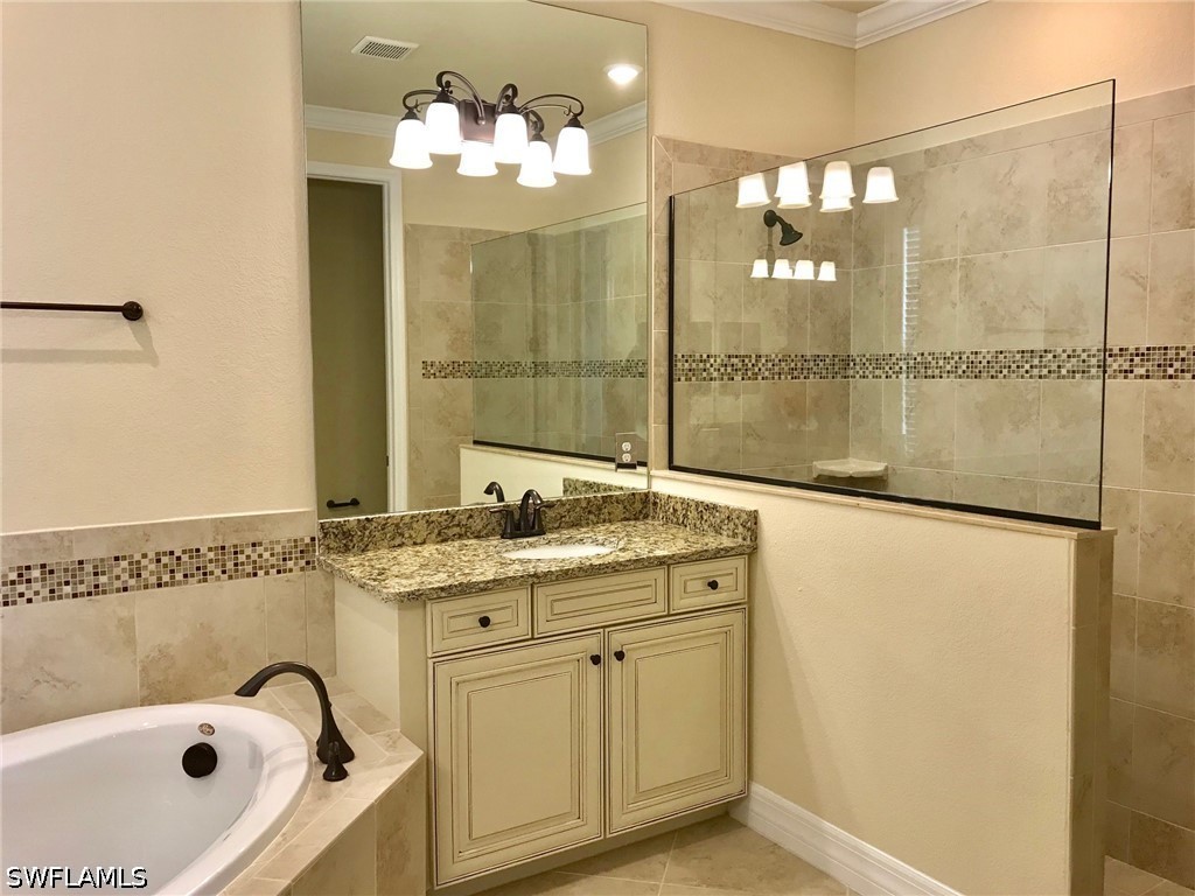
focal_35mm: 28
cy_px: 448
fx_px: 967
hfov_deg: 63.4
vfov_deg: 49.7
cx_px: 598
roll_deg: +0.5
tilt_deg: -3.9
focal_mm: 3.99
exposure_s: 1/30
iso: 25
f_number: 1.8
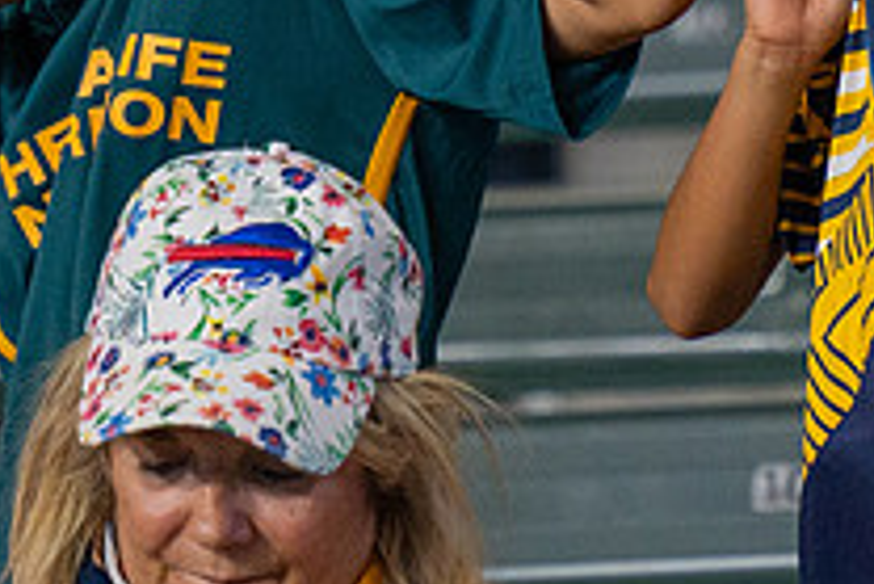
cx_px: 1229
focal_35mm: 852
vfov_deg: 1.6
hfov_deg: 2.4
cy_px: 20
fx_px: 20698
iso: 1000
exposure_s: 1/500
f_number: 2.8
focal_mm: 160
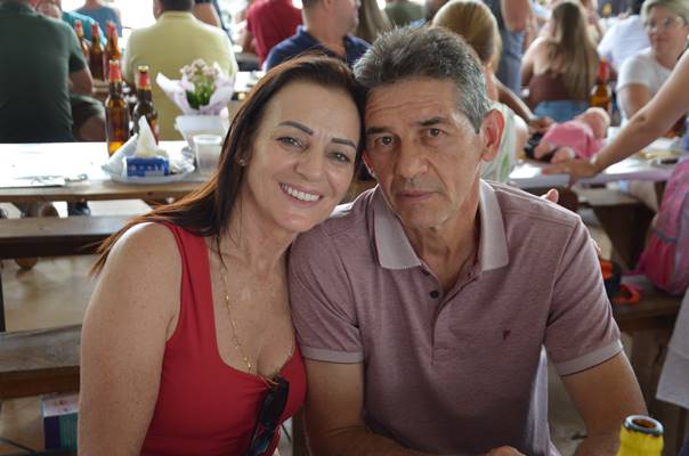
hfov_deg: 37.9
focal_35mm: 52
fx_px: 1003
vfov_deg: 25.6
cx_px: 344
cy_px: 228
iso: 400
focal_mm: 35
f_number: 4.5
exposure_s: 1/80
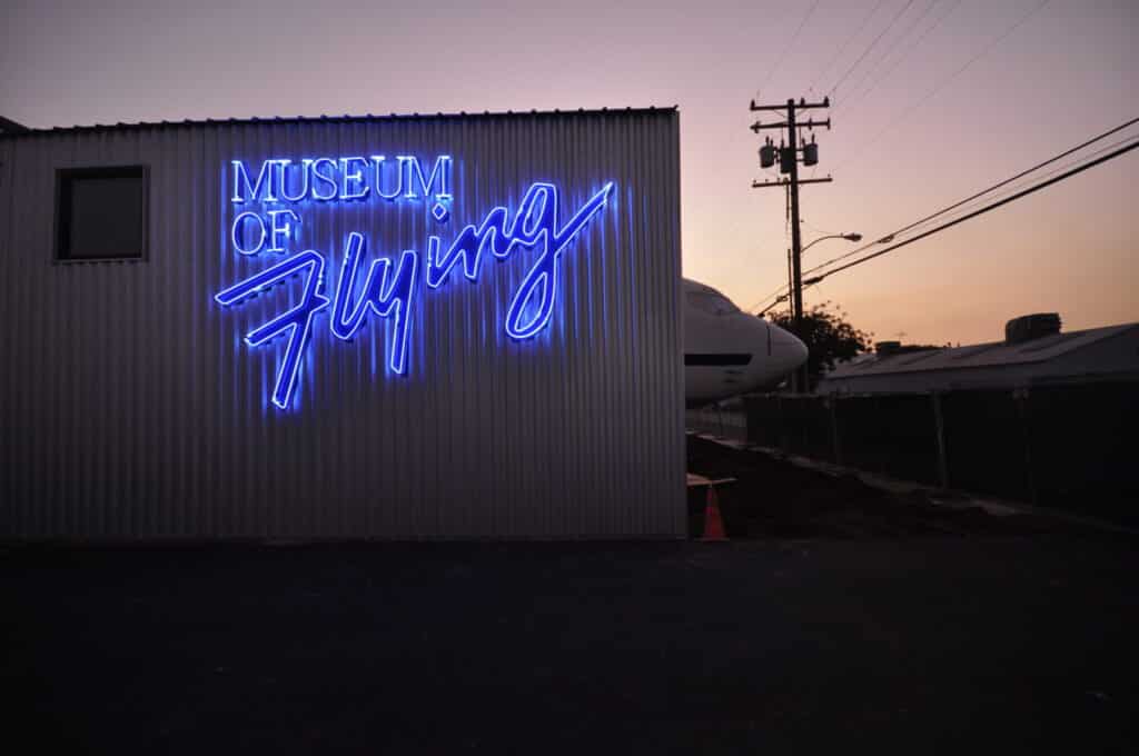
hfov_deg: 100.5
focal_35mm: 15
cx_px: 570
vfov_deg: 77.2
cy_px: 378
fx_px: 474
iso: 320
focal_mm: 10
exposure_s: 1/20
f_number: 5.6
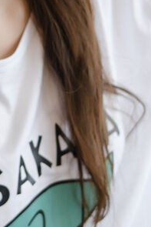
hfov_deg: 4.5
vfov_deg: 6.7
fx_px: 1917
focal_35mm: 305
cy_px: 25
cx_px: 1
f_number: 1.8
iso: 100
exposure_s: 1/60
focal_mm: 50
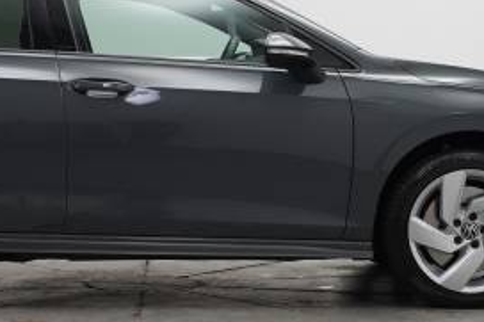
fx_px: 1446
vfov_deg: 12.7
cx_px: 132
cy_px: 119
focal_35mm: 108
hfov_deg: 18.9
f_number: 4
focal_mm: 45.7
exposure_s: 1/160
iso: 1600
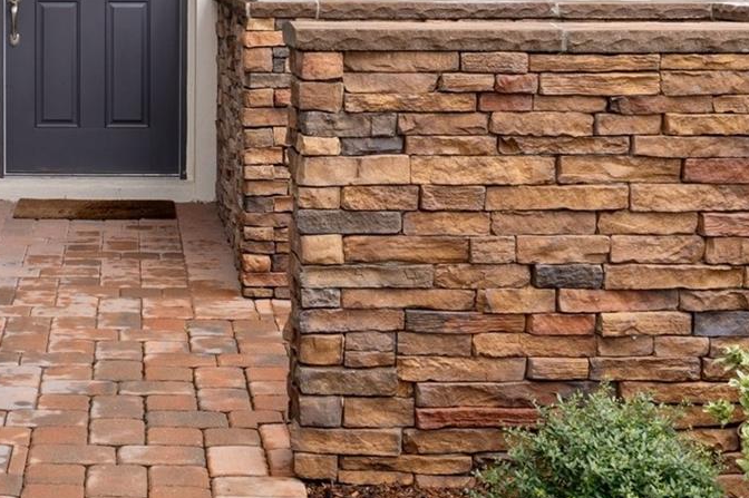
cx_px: 95
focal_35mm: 81
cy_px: 1
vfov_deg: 16.5
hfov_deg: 24.5
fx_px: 1684
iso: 320
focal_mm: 34
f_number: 8
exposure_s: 1/80
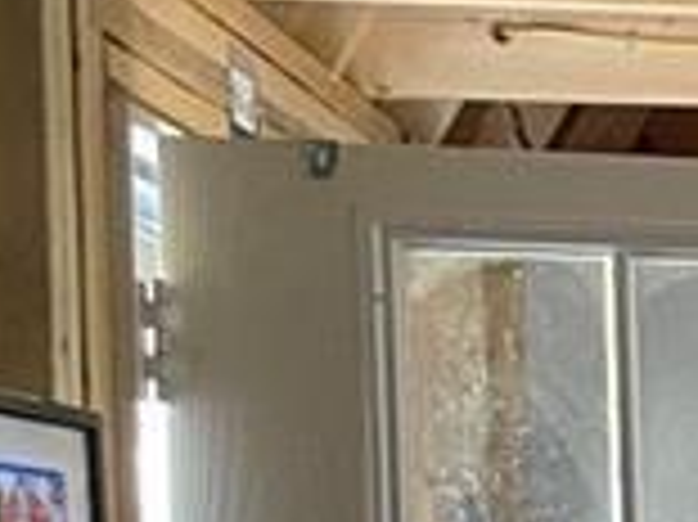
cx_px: 1869
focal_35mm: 172
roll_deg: +0.8
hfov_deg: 9.7
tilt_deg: -3.5
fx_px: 3466
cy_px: 792
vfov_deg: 8.4
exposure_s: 1/33
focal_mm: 4.2
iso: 400
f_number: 1.6
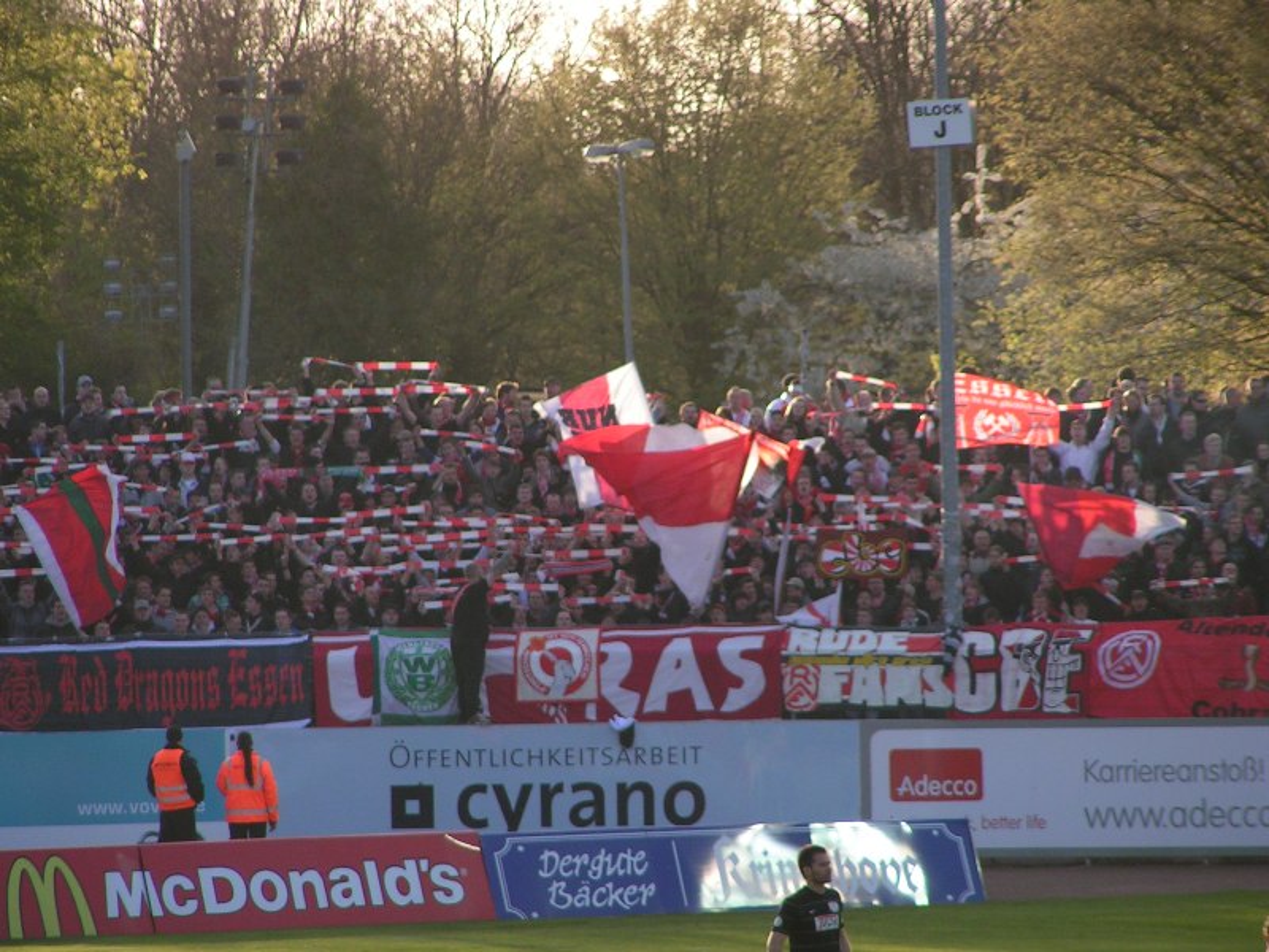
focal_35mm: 380
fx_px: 13931
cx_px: 634
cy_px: 476
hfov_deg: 5.2
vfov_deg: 3.9
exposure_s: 1/400
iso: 80
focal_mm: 58
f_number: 3.5
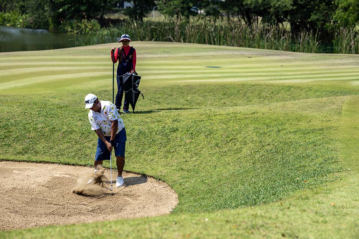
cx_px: 180
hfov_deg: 23.6
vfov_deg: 15.9
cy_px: 120
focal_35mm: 86
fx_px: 858
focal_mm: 86
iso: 200
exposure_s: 1/2500
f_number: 4
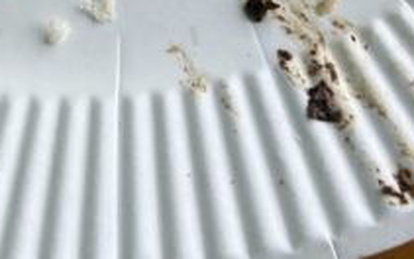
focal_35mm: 134
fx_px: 1512
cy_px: -302
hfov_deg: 15.5
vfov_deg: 9.1
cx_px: 96
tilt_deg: -57.3
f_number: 1.8
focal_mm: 4.25
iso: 32
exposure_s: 1/582
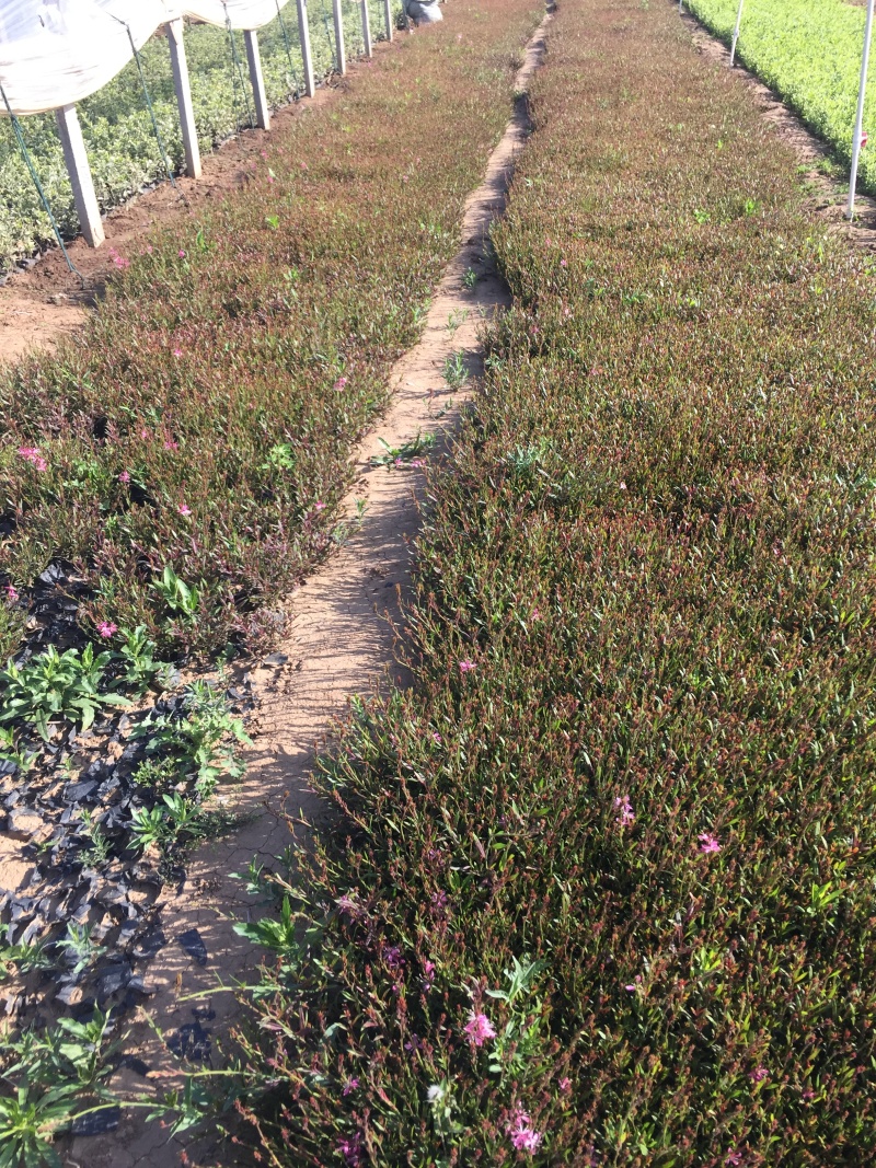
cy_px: 584
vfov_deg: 61.7
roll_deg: +4.8
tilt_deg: -33.7
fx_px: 979
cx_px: 438
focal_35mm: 29
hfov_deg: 48.2
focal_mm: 4.15
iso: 32
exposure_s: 1/573
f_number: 2.2
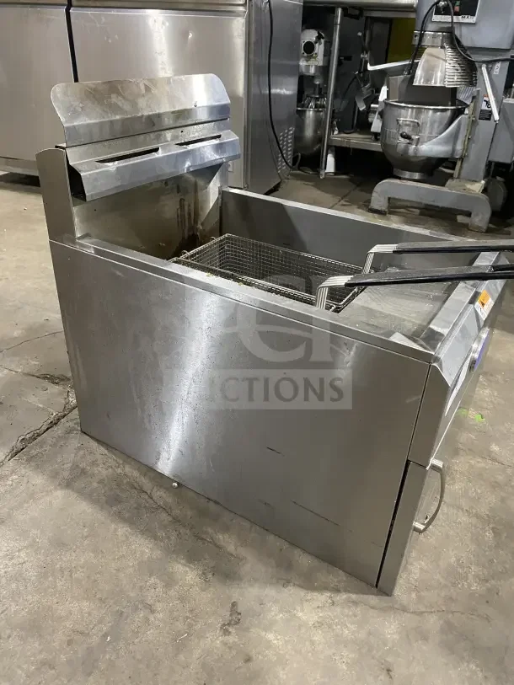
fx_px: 515
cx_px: 257
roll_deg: -3.8
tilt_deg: -29.4
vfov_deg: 67.3
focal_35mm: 26
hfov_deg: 53.1
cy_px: 342
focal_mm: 4.25
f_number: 1.8
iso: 400
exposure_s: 1/60
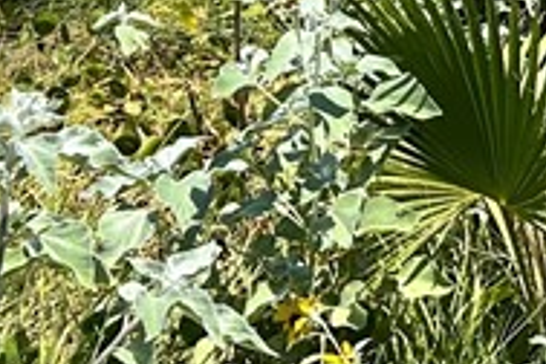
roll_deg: +0.8
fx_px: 2047
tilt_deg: +0.8
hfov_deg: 14.6
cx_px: 705
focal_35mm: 135
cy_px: -546
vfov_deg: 9.0
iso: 80
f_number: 1.78
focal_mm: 6.86
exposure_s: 1/3861
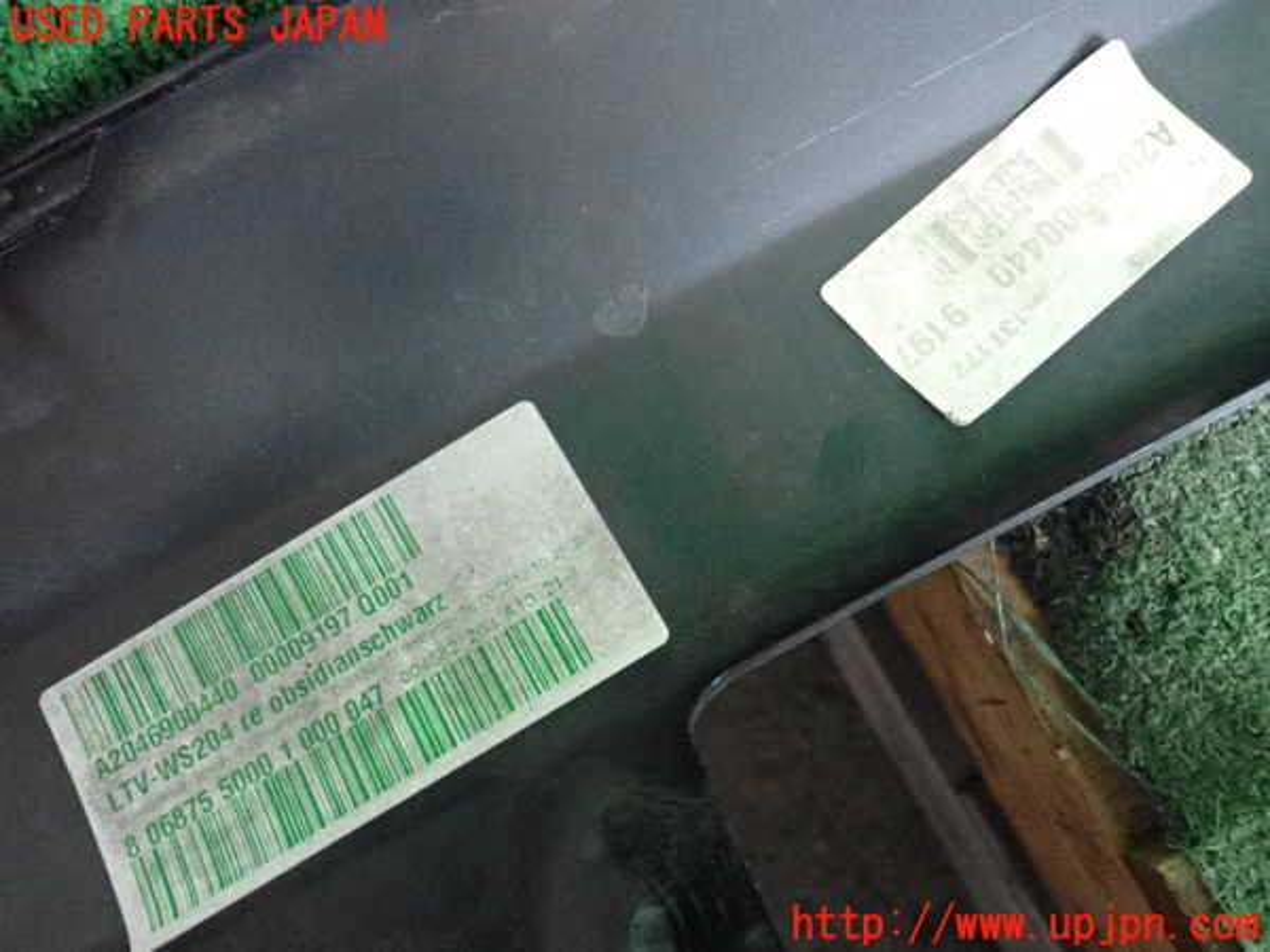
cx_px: 635
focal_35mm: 32
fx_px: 1174
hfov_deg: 56.8
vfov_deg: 44.2
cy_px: 476
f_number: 2.4
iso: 2500
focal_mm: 5.79
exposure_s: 1/125
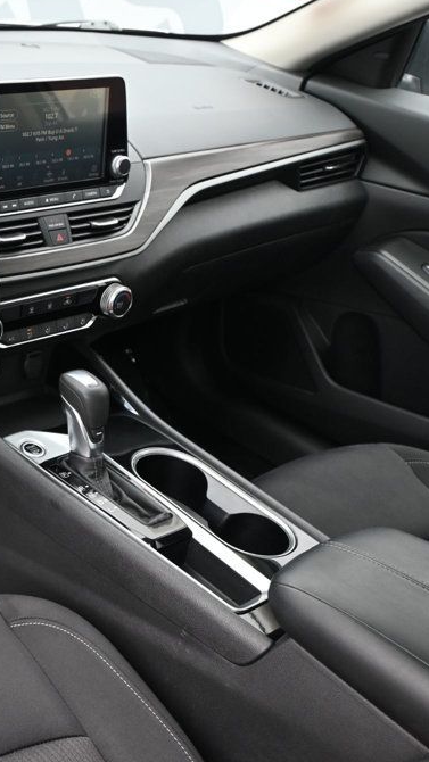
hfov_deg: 22.9
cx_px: -88
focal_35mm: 48
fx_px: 970
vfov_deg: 42.9
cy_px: 376
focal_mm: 20
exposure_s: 1/200
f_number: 3.8
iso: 400
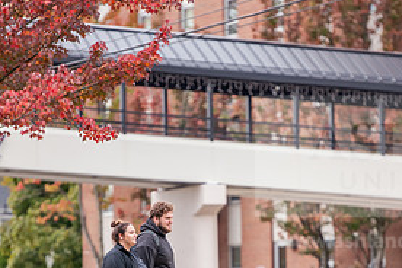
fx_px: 4343
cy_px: 272
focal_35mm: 389
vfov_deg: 3.5
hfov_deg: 5.3
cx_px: 211
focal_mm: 185
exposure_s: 1/320
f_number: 3.2
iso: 320
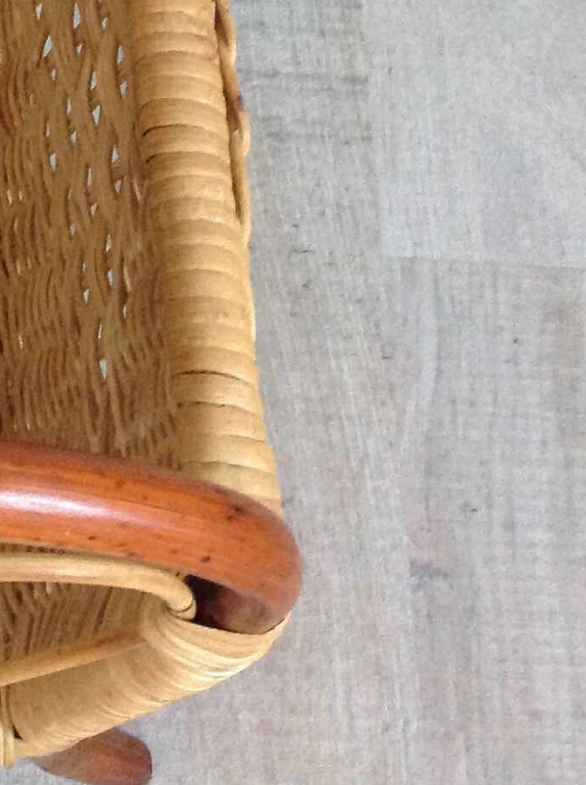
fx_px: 2241
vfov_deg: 19.2
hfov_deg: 14.3
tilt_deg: -60.7
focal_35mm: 99
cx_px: -167
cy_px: -48
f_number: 2.4
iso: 320
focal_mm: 4.28
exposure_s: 1/15
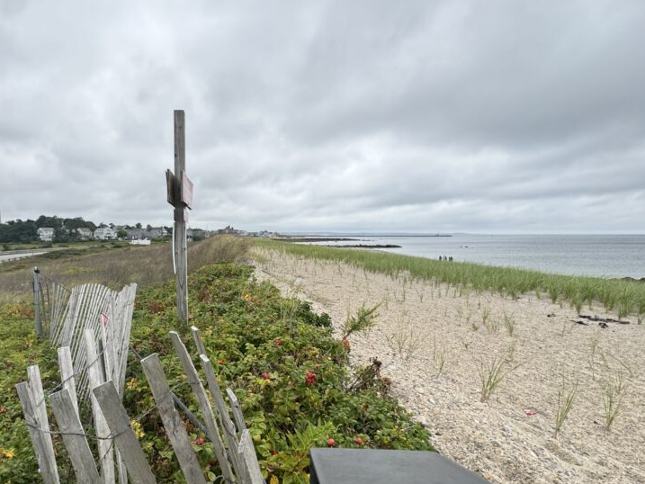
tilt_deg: -6.5
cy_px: 273
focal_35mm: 20
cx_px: 255
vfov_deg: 65.7
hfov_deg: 80.7
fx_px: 373
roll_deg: +0.0
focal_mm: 2.22
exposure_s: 1/344
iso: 40
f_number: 2.2
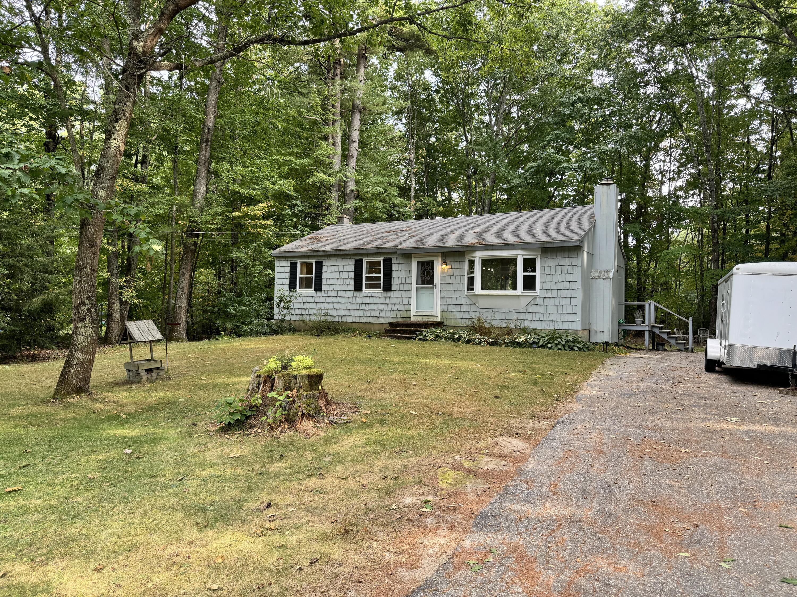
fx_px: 553
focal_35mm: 24
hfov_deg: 71.6
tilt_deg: +0.8
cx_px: 398
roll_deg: -1.2
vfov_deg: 56.8
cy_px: 298
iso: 64
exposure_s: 1/153
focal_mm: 6.76
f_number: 1.78
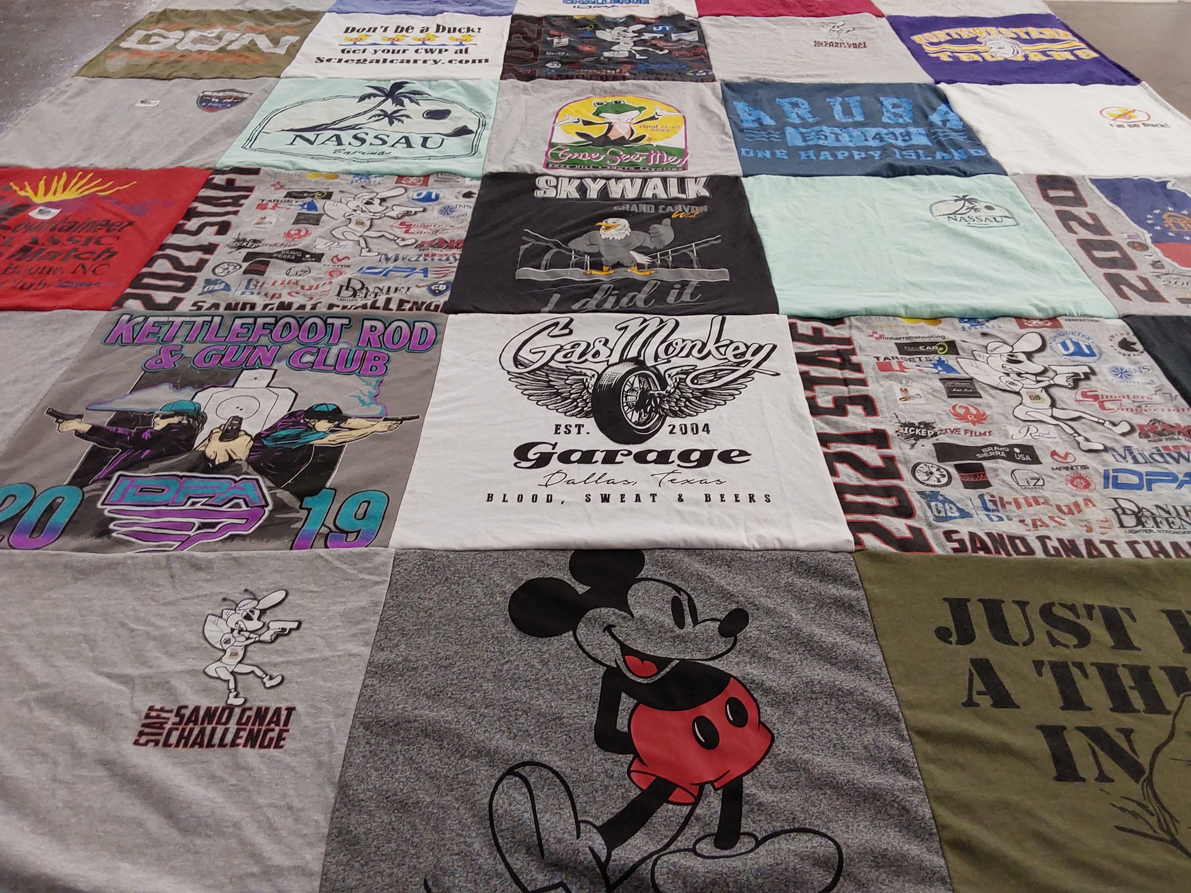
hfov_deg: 63.4
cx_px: 596
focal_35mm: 28
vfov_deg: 49.7
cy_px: 446
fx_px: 963
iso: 80
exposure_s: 1/60
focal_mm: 2.91
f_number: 1.9
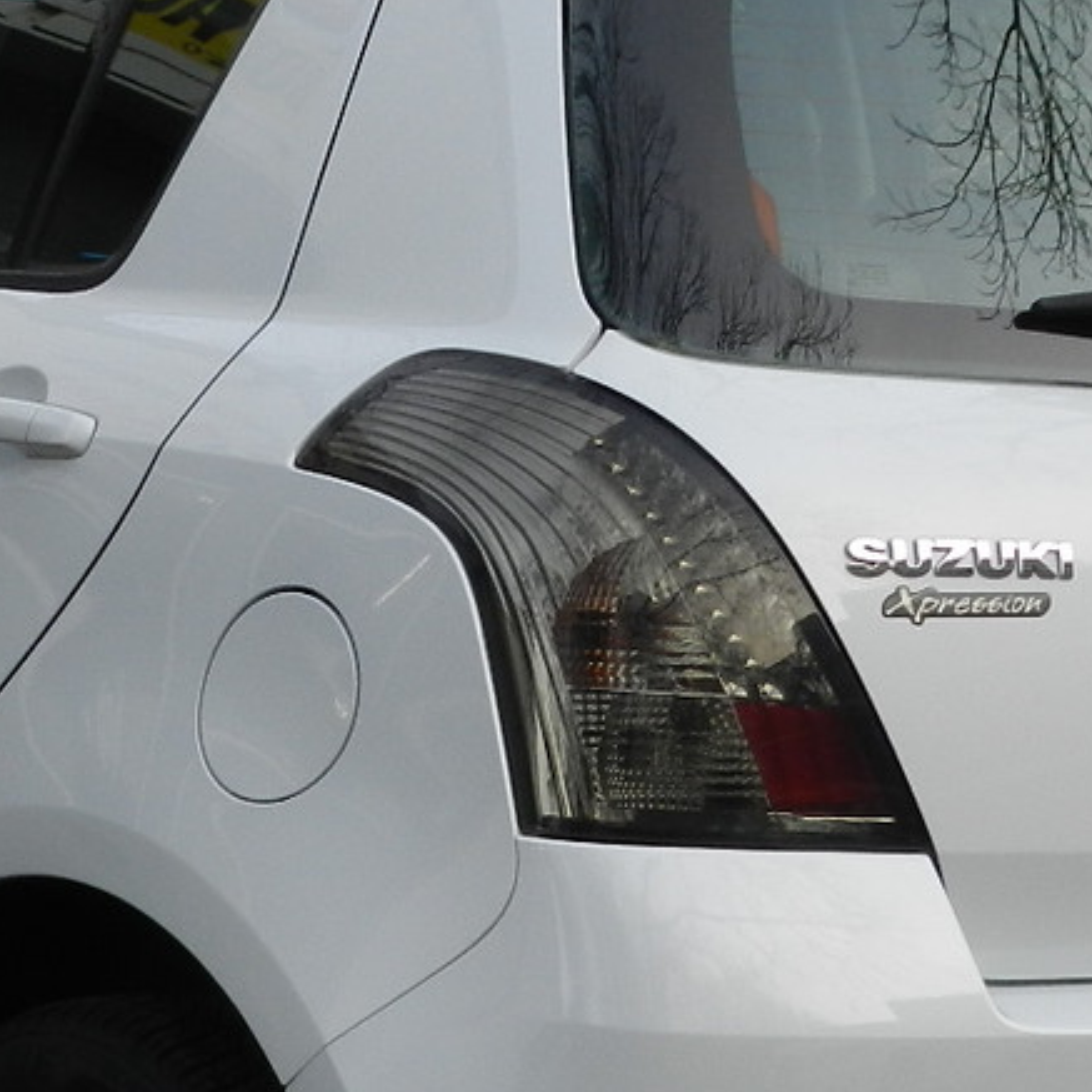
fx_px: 4783
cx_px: 385
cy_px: 685
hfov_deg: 13.0
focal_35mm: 134
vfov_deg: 13.0
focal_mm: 8.1
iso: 160
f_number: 4.2
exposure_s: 1/100
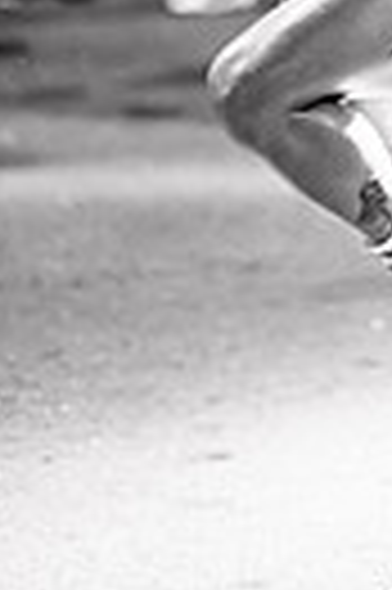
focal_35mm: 172
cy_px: -153
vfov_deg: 11.7
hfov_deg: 7.9
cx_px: 469
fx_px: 2817
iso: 2000
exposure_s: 1/320
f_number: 1.2
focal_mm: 50
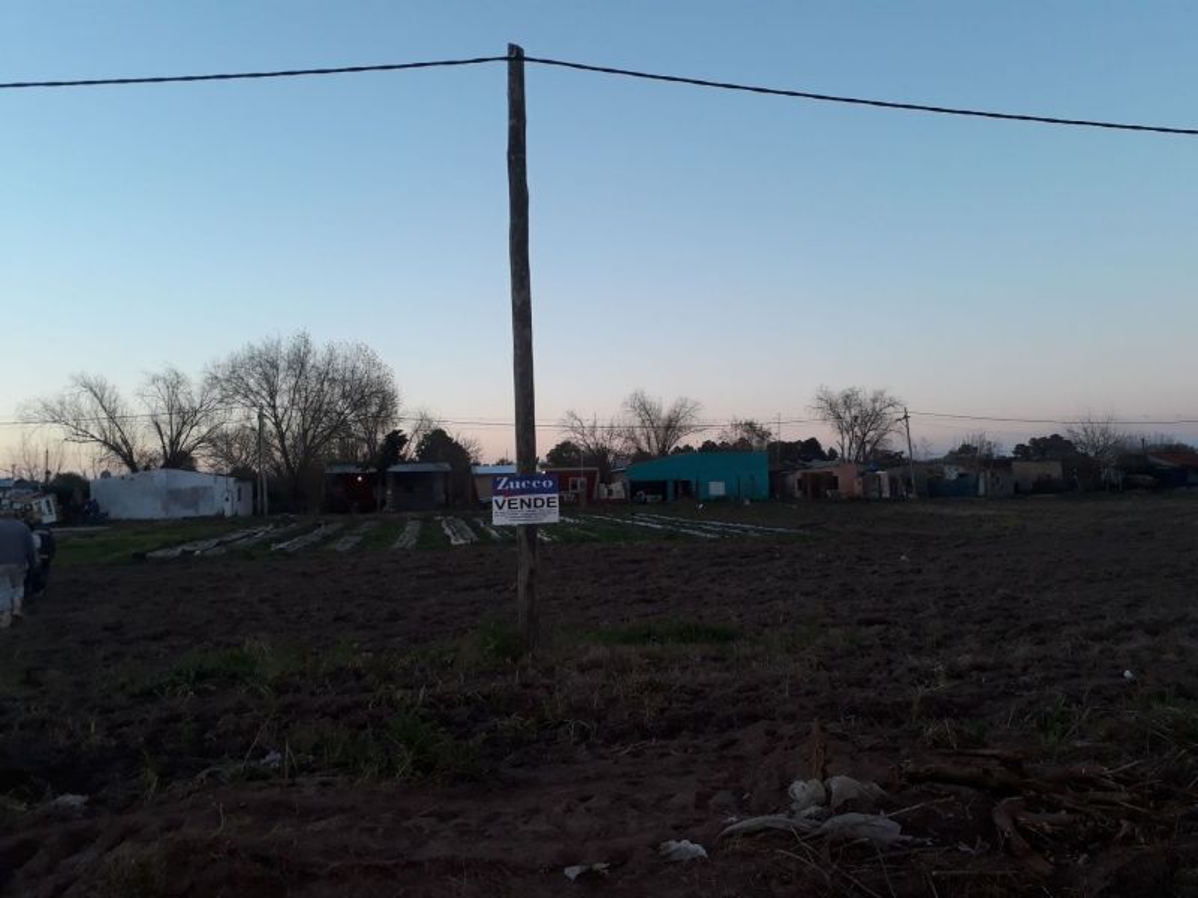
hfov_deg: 65.3
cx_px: 599
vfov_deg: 51.4
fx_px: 934
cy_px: 449
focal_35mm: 27
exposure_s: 1/100
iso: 64
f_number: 1.9
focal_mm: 3.6
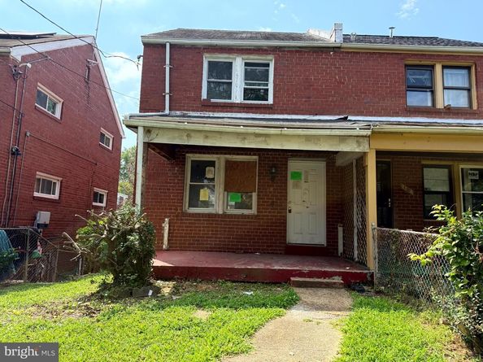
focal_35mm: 24
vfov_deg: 56.8
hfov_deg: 71.6
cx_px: 242
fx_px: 335
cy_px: 181
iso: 100
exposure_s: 1/2169
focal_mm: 6.76
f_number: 1.78
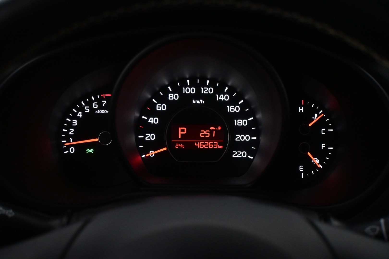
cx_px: 194
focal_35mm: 45
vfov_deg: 29.9
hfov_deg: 43.6
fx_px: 486
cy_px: 130
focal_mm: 30
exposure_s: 1/60
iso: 4000
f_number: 4.8
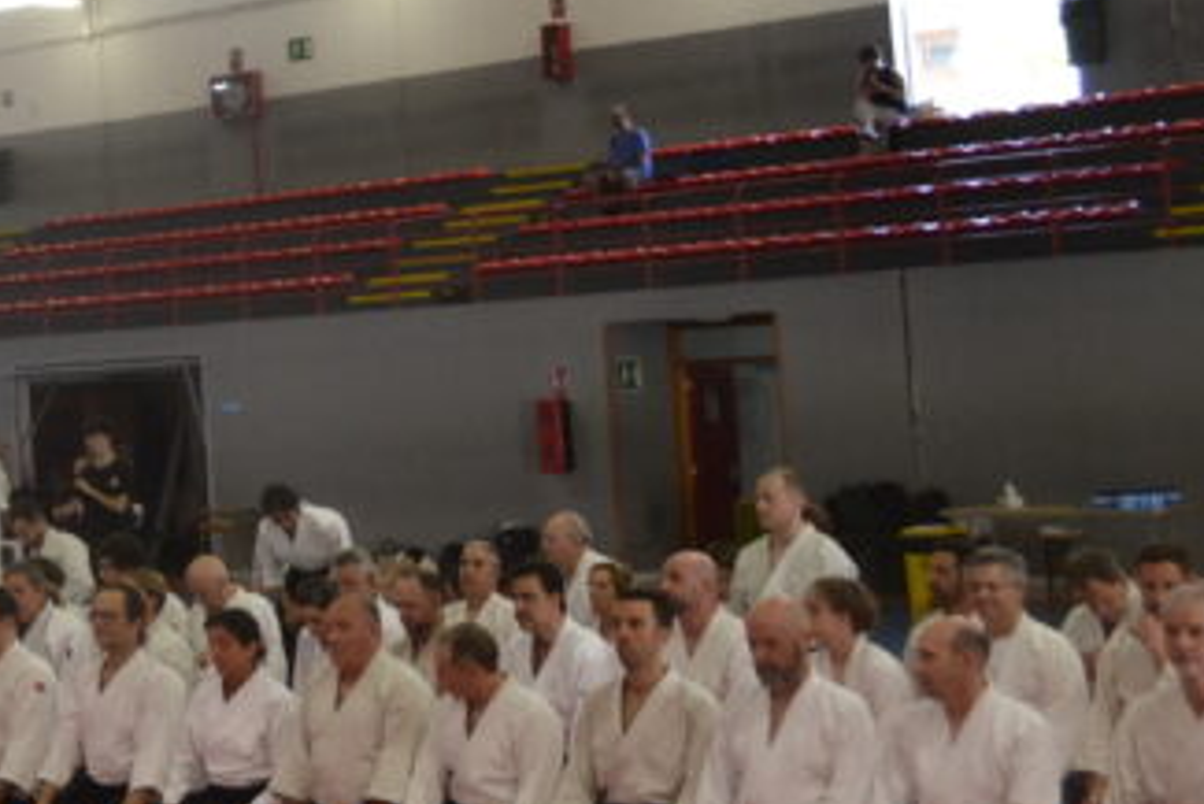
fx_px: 2844
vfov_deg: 15.9
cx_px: -430
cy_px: 109
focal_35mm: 85
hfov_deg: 21.3
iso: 400
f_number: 4.5
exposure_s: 1/80
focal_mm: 18
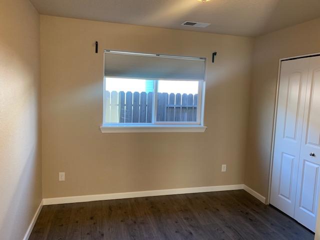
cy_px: 120
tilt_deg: -6.0
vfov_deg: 53.1
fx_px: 240
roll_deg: -2.4
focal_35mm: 26
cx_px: 160
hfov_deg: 67.3
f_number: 1.8
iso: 160
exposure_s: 1/60
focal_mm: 4.25
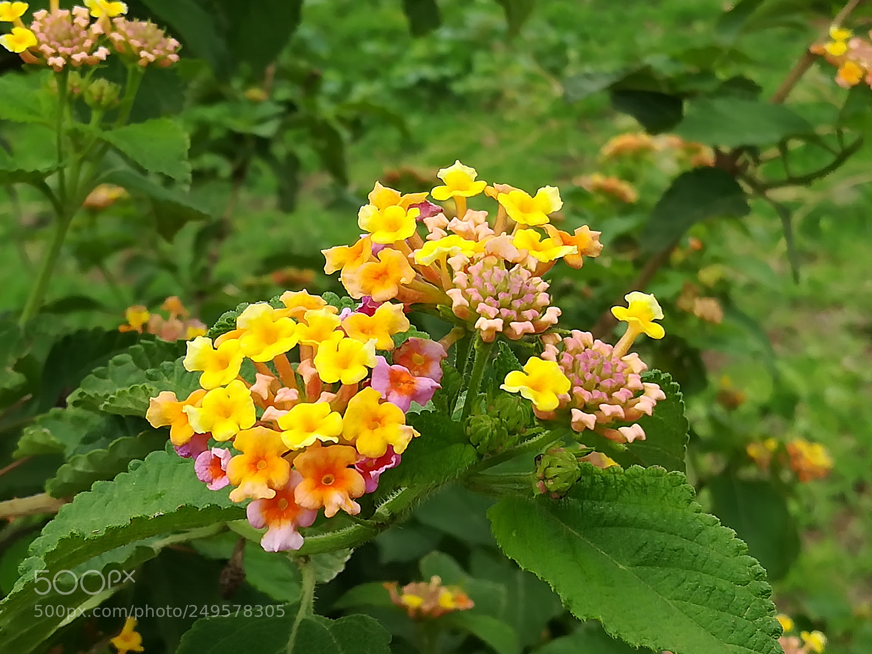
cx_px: 436
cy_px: 327
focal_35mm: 66
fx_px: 1663
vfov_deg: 22.3
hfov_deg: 29.4
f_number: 2.2
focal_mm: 3.83
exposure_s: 1/348
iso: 50
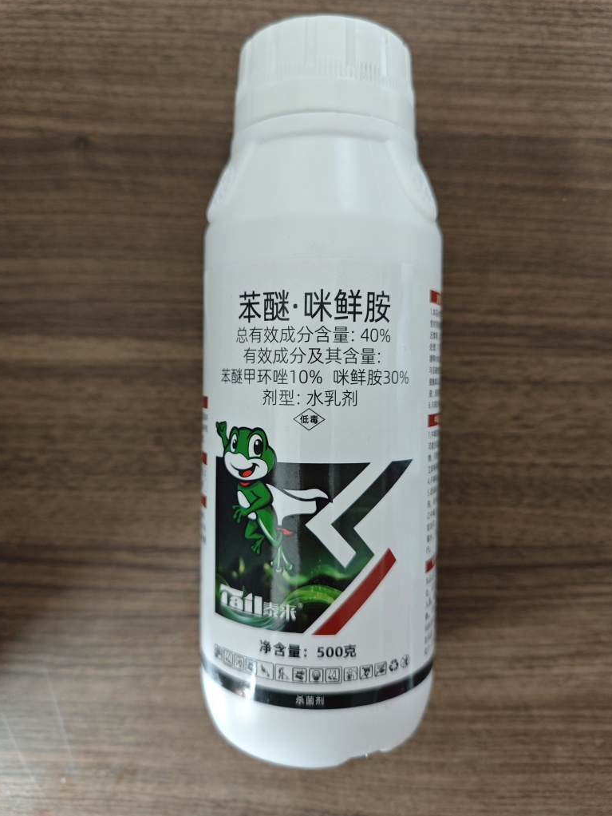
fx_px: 566
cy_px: 392
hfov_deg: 56.8
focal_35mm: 24
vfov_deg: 71.6
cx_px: 302
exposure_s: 1/81.6
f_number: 1.6
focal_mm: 6.55
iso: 400
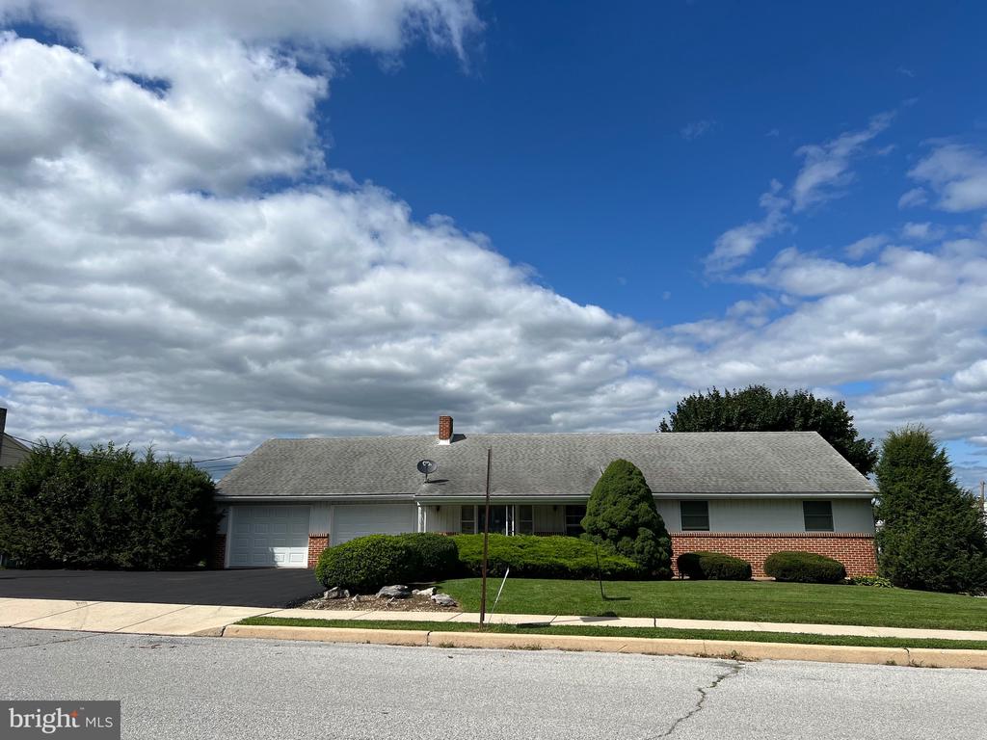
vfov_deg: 53.1
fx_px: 741
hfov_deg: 67.3
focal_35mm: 26
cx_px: 494
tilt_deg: +10.8
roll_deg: -0.1
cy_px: 370
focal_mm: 5.7
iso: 50
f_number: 1.5
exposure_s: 1/7463
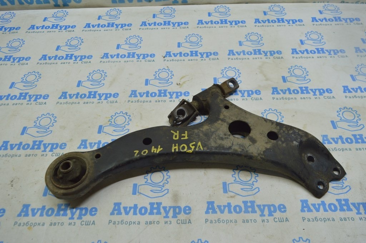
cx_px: 183
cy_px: 122
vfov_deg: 47.9
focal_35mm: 27
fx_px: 274
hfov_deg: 67.4
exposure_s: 1/40
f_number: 5.6
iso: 400
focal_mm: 18
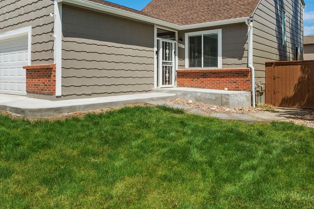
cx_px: 151
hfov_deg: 62.3
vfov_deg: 43.1
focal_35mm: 30
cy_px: 66
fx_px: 260
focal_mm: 19.5
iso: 400
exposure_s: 1/1000
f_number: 9
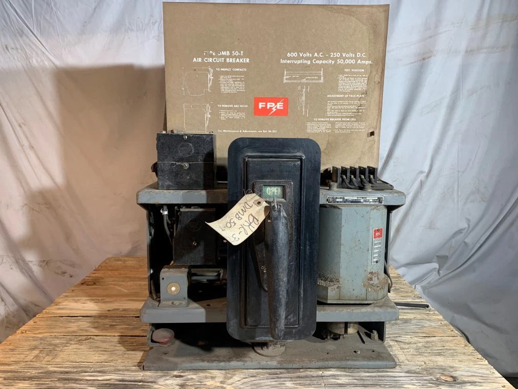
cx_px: 259
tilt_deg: -9.1
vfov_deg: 53.1
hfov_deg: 67.3
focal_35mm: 26
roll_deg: -0.7
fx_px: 389
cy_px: 194
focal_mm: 4.25
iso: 50
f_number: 1.8
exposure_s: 1/60
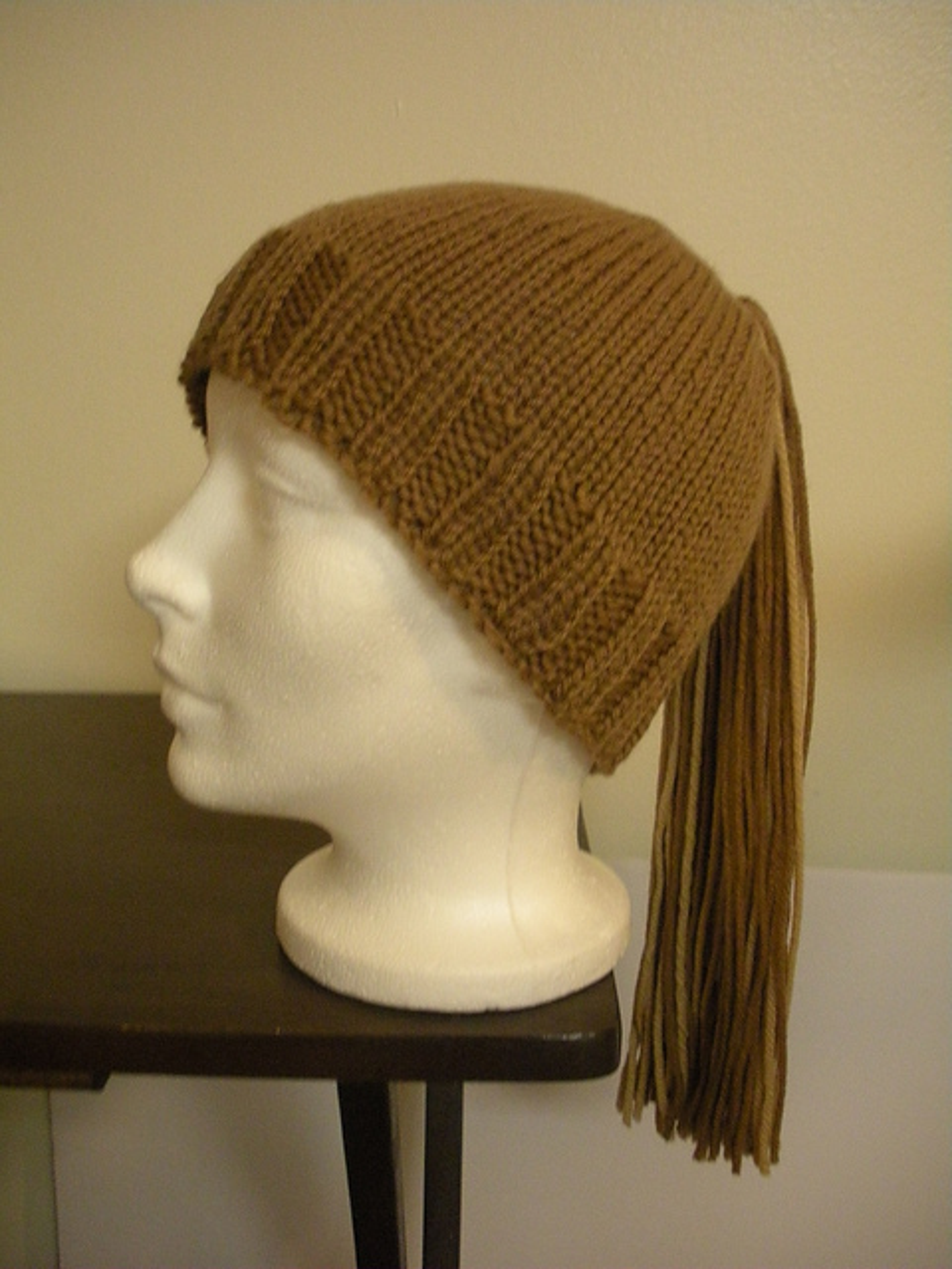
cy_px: 634
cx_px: 476
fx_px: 1283
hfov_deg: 40.7
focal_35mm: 35
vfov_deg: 52.6
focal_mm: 6.3
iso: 518
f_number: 3.5
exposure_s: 1/8.2
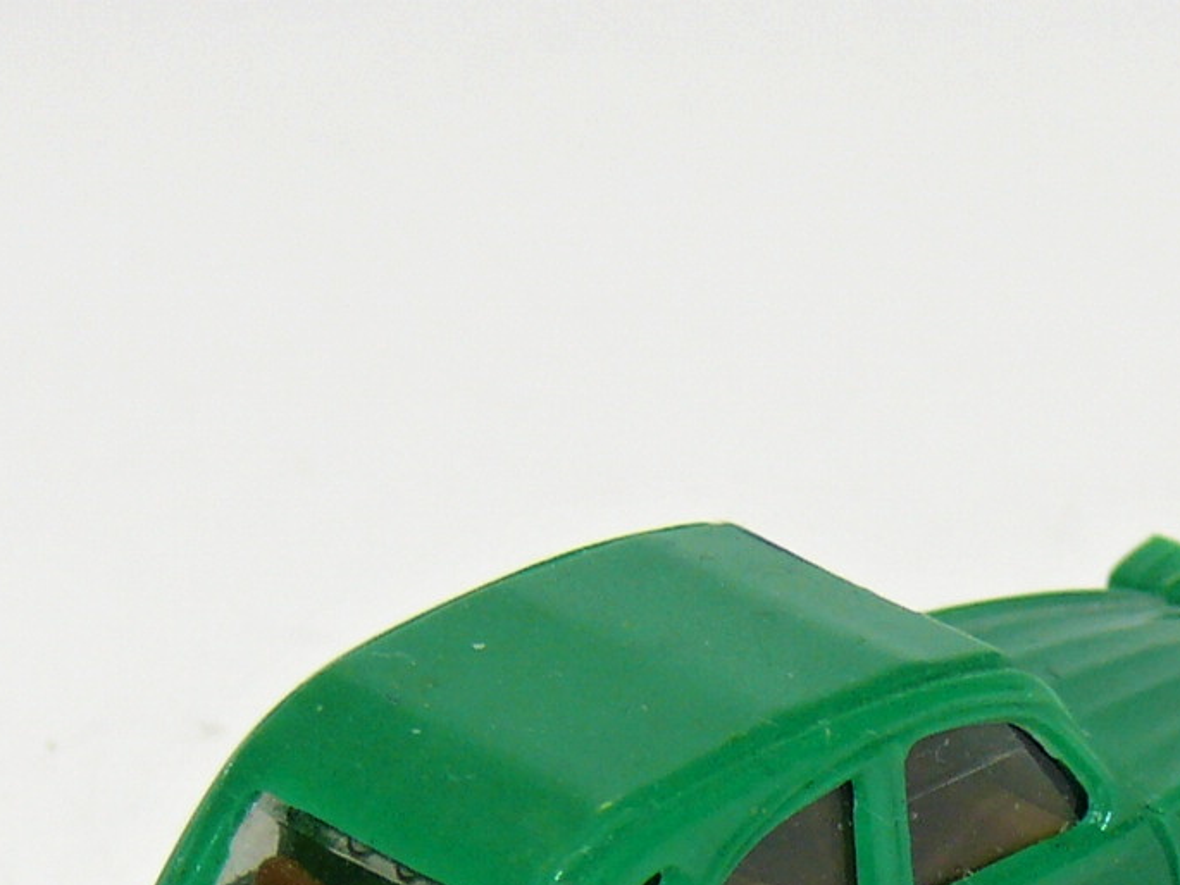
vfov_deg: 4.4
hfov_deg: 5.9
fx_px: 11387
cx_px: 791
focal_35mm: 334
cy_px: 799
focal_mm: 16.9
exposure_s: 1/30
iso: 100
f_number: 4
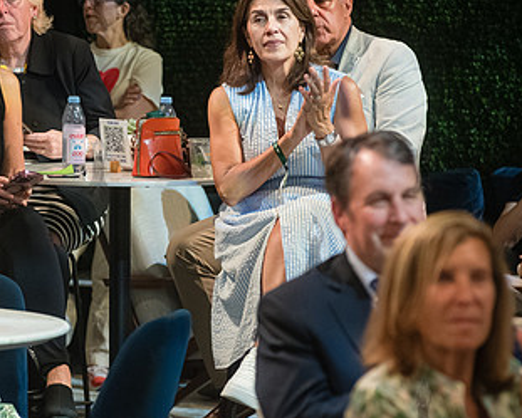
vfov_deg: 6.1
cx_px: 97
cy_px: 164
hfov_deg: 7.6
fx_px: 3925
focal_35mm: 254
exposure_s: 1/250
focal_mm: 145
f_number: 4.5
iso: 6400
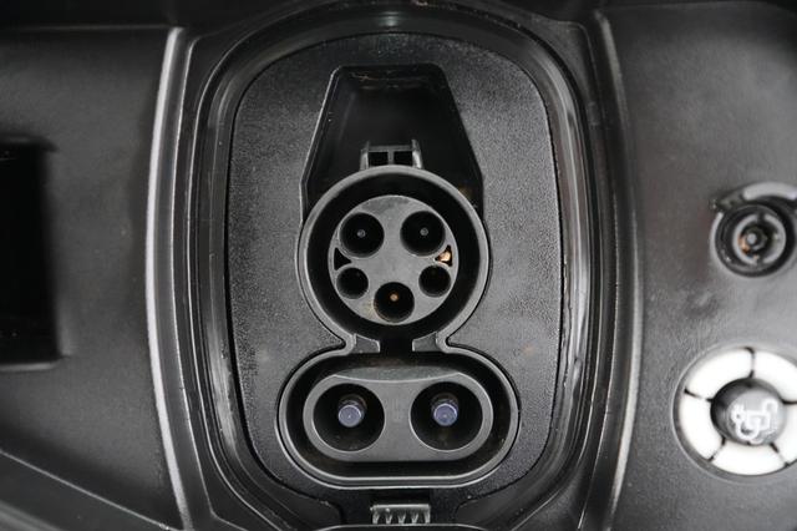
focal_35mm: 28
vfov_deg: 46.4
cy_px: 266
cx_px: 398
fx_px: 620
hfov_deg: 65.5
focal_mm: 28
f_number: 2.8
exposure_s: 1/60
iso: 12800
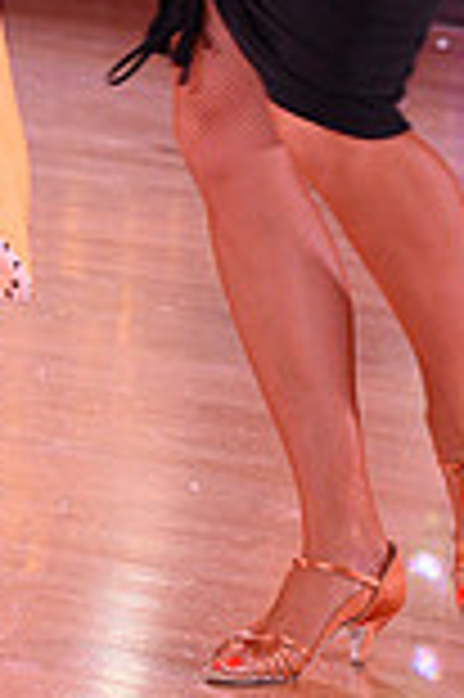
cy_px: -248
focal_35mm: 580
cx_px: -173
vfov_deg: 3.5
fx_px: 11238
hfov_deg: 2.4
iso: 4000
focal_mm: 155
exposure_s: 1/250
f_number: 6.3
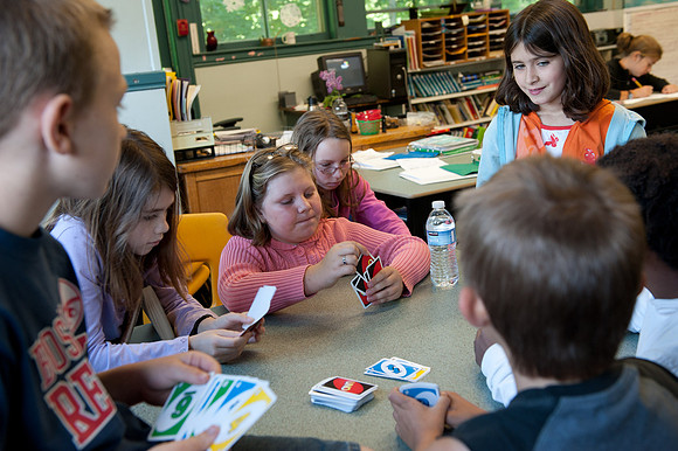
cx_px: 339
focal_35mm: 42
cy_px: 226
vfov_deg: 31.9
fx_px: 791
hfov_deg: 46.4
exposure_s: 1/50
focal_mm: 42
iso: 800
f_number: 5
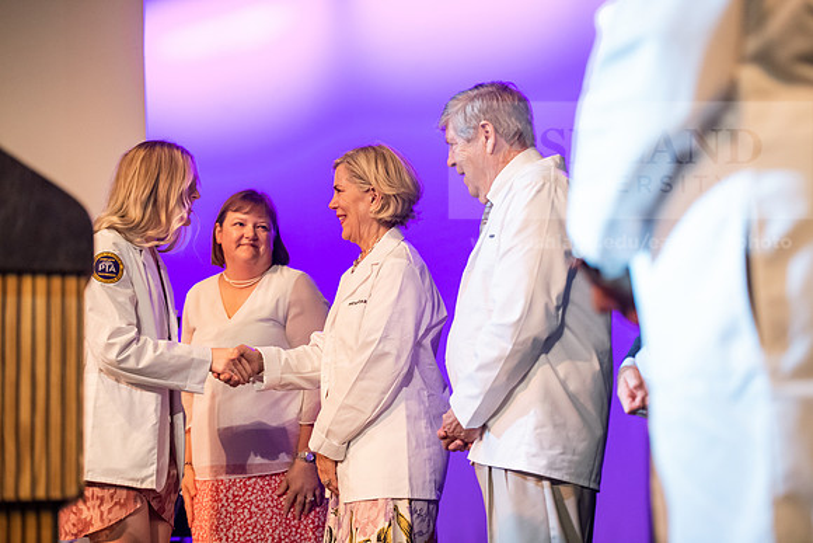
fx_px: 1807
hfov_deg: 25.4
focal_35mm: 80
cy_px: 272
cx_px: 406
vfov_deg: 17.1
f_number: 3.2
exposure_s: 1/200
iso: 4000
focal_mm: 80
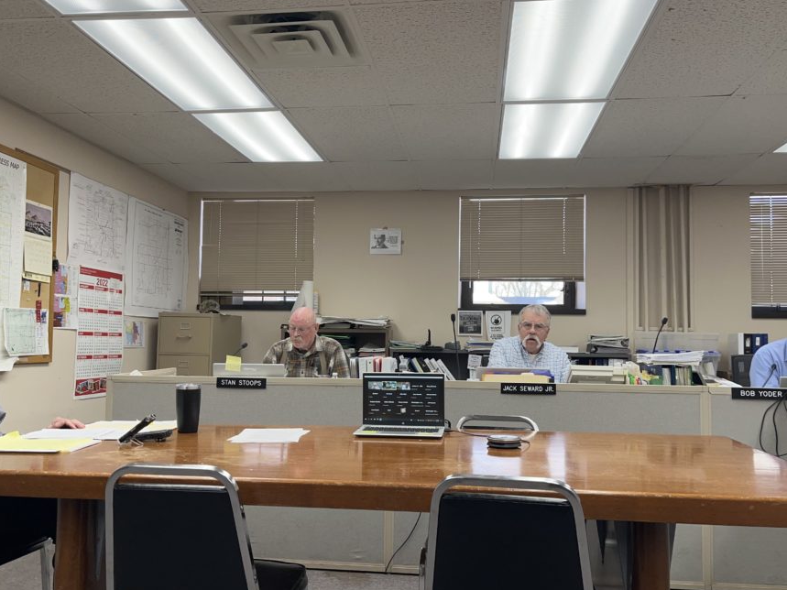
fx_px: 705
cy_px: 293
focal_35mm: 31
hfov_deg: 58.3
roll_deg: -0.9
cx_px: 378
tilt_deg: +3.4
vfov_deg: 45.4
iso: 80
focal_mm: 5.1
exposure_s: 1/120
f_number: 1.6
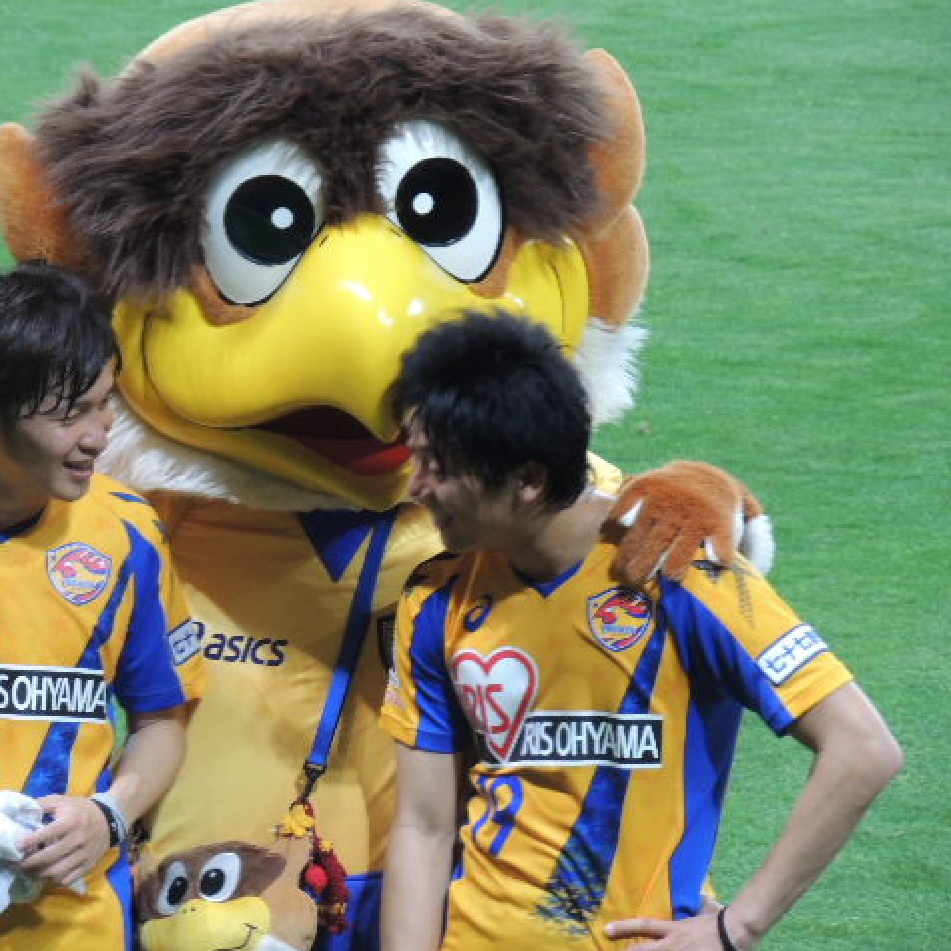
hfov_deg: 4.2
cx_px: 333
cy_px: 476
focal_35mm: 415
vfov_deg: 4.2
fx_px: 12899
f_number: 4.8
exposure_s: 1/50
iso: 560
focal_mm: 62.4
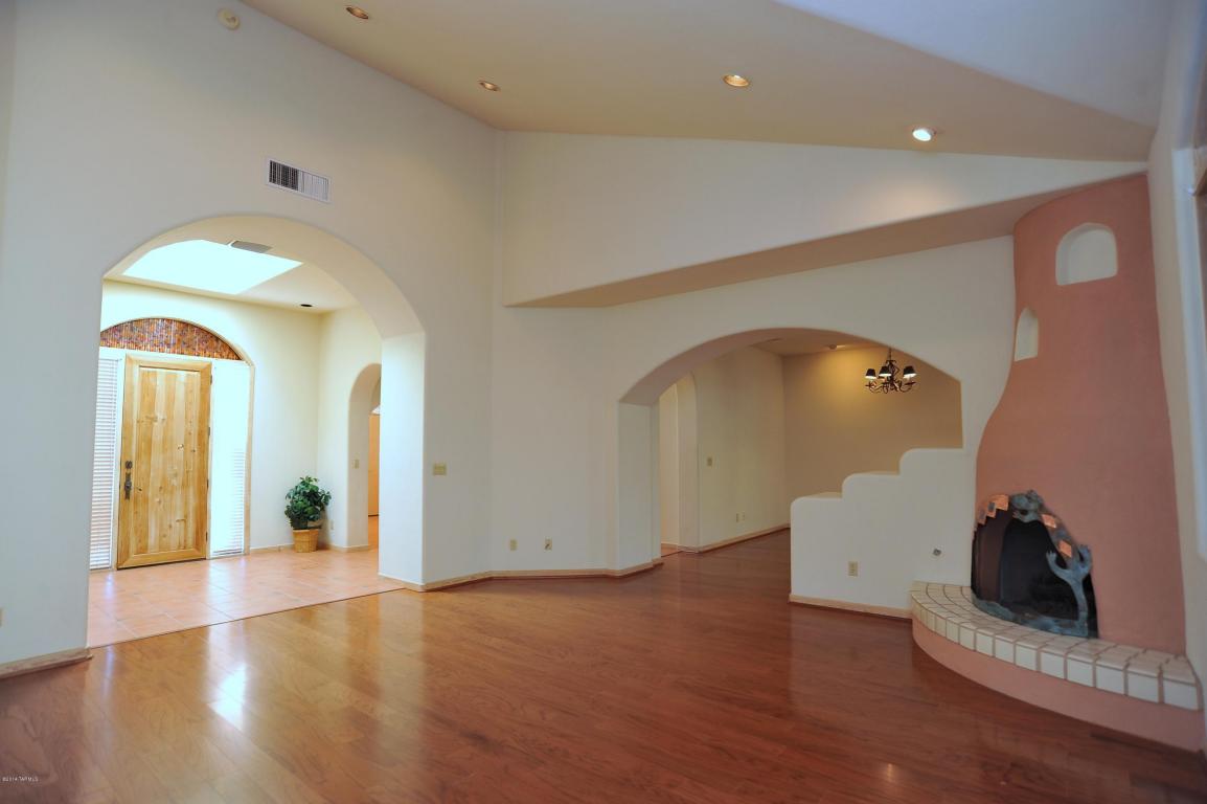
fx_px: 603
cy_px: 402
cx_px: 604
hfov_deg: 90.0
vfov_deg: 67.3
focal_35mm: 18
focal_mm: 18
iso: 500
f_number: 5.6
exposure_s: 1/30
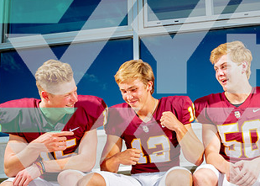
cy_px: 156
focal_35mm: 47
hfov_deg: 40.0
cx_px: 195
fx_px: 347
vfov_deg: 29.1
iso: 100
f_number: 11
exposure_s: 1/125
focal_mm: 24
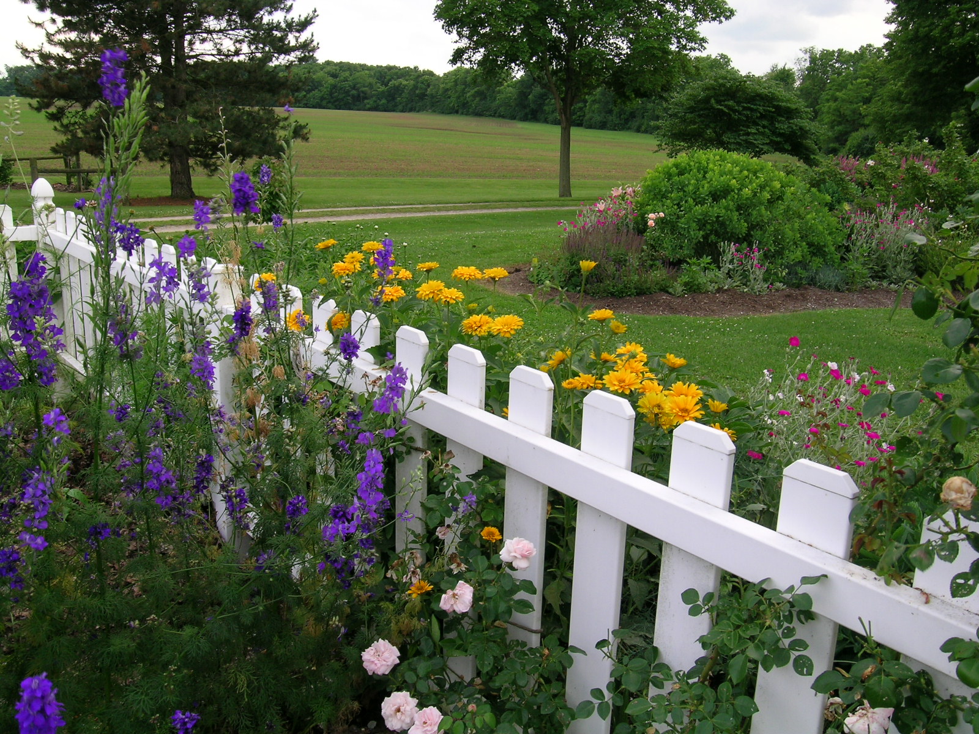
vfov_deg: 45.4
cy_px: 367
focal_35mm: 31
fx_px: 877
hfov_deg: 58.4
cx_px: 490
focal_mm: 6.5
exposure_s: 1/107
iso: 50
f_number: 4.6
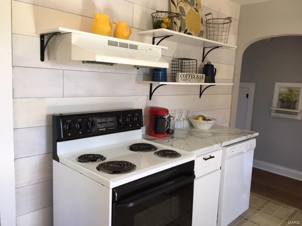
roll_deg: -2.8
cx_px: 151
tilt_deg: -9.1
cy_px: 113
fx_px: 253
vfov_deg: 48.2
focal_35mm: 29
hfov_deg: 61.7
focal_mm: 4.15
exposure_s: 1/30
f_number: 2.2
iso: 50
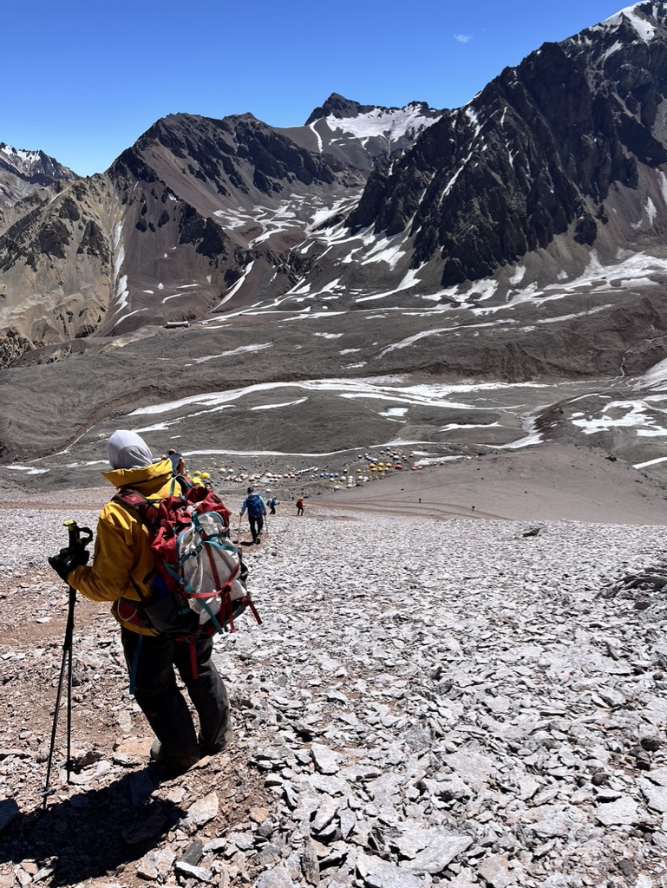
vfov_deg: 67.3
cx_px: 334
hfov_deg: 53.1
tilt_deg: -20.1
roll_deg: +0.2
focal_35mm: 26
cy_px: 444
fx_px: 667
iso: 50
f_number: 1.6
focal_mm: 5.1
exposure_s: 1/5076
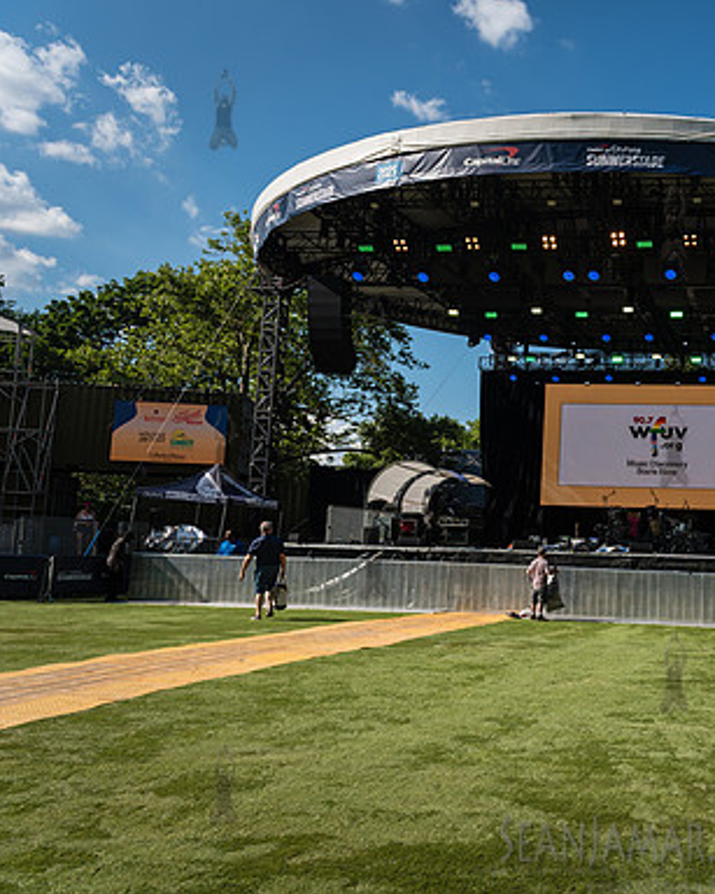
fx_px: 900
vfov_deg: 52.9
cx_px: 673
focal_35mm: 34
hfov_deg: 39.5
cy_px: 446
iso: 160
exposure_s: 1/1250
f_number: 4
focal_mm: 24
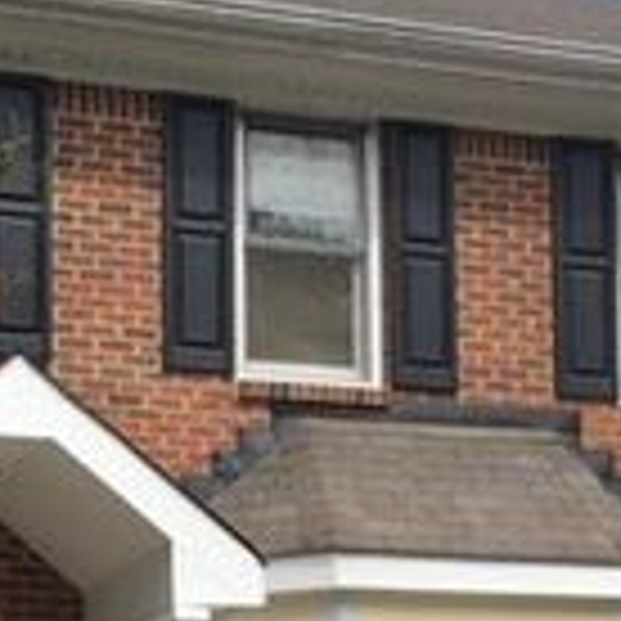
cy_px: 686
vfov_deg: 18.0
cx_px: 212
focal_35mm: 93
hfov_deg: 18.6
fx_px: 1888
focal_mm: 4.15
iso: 25
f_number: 2.2
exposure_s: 1/1304
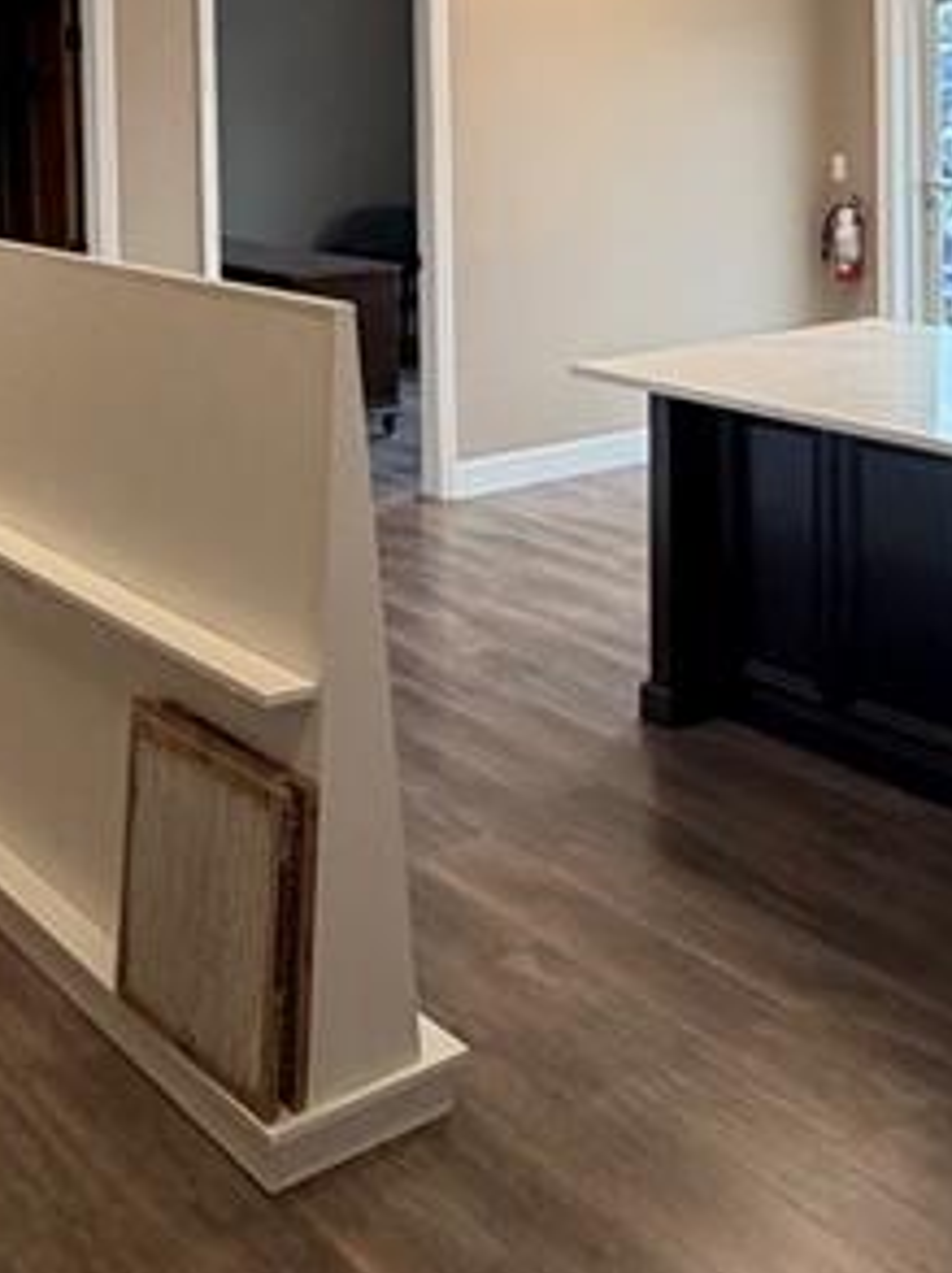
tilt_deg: -3.3
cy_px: 126
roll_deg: +1.8
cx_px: 578
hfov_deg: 29.5
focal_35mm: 49
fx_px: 1801
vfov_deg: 36.5
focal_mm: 2.22
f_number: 2.2
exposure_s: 1/60
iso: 200
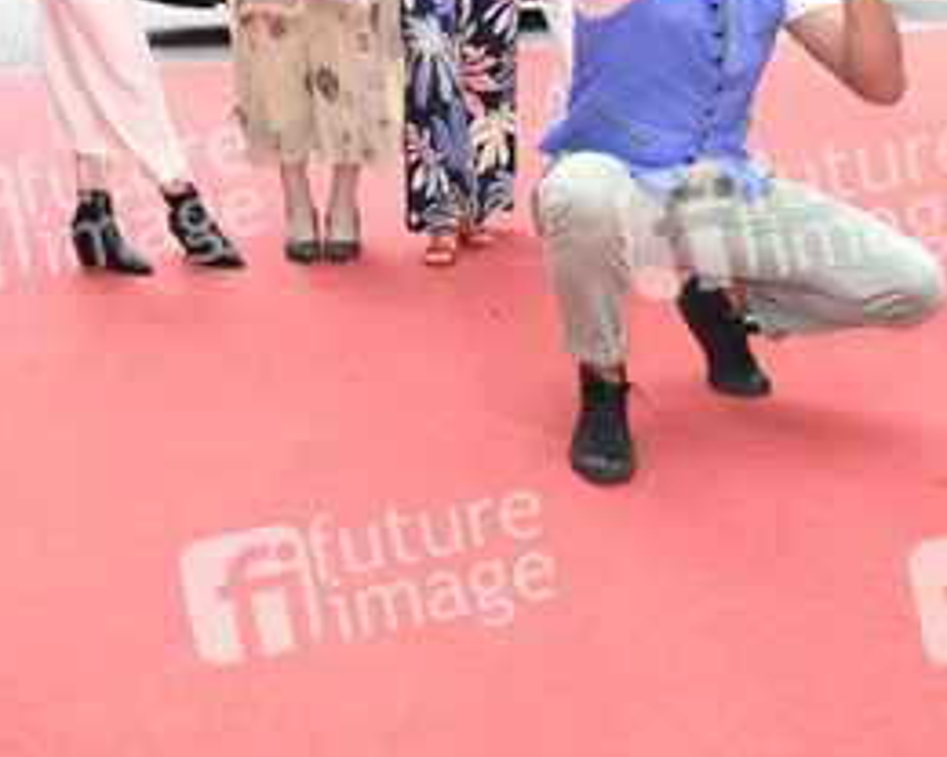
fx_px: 1394
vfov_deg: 28.8
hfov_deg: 37.5
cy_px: 33
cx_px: 474
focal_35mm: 50
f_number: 6.3
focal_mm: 23
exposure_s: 1/60
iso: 125
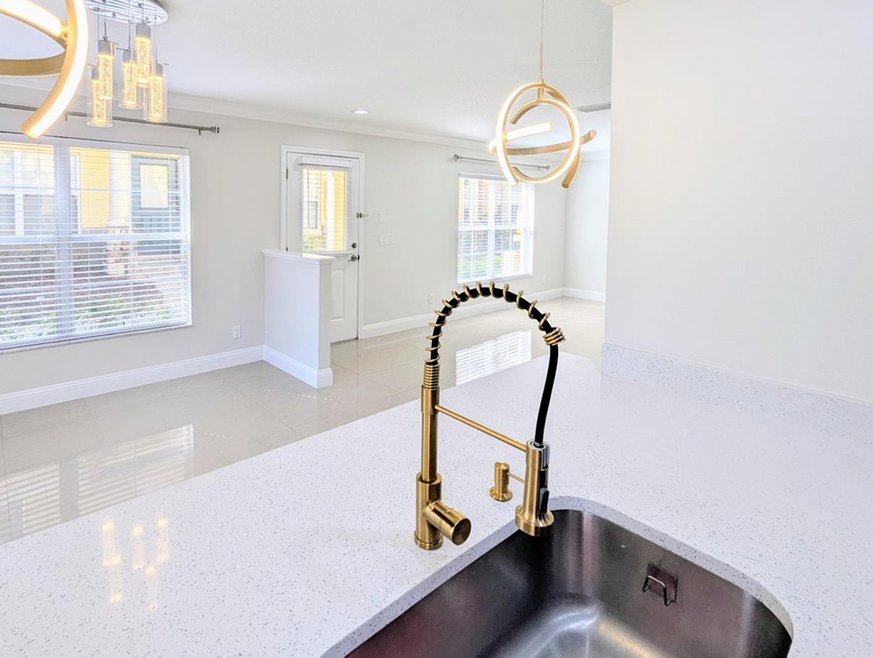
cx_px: 374
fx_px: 429
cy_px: 232
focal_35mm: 17
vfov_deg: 73.1
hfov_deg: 90.3
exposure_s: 1/448
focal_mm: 1.95
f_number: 2.2
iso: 55
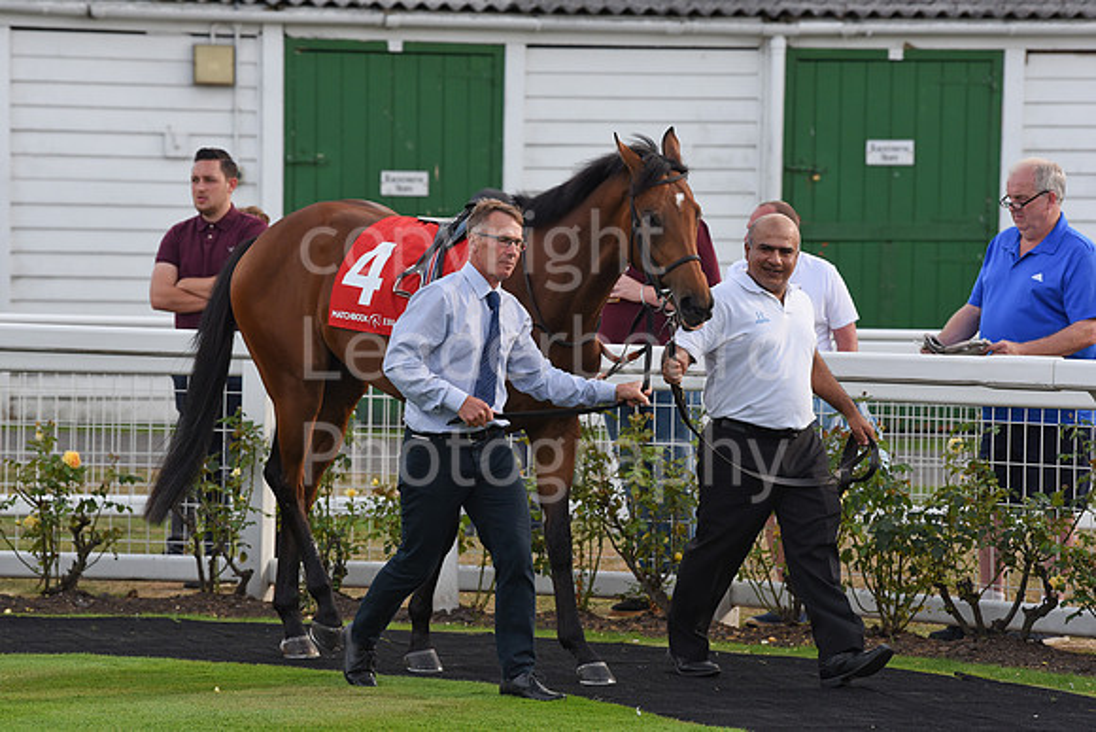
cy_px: 366
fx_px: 6090
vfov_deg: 6.9
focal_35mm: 200
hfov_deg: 10.3
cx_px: 548
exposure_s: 1/1250
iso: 800
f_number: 6.3
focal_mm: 200
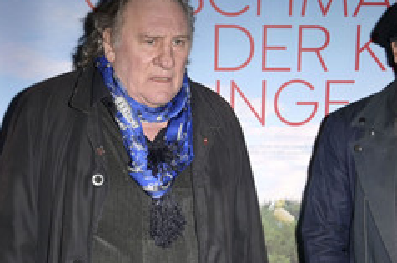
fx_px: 793
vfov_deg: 18.7
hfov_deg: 28.0
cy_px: 198
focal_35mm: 72
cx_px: 238
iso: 640
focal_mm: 38
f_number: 5.6
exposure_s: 1/250
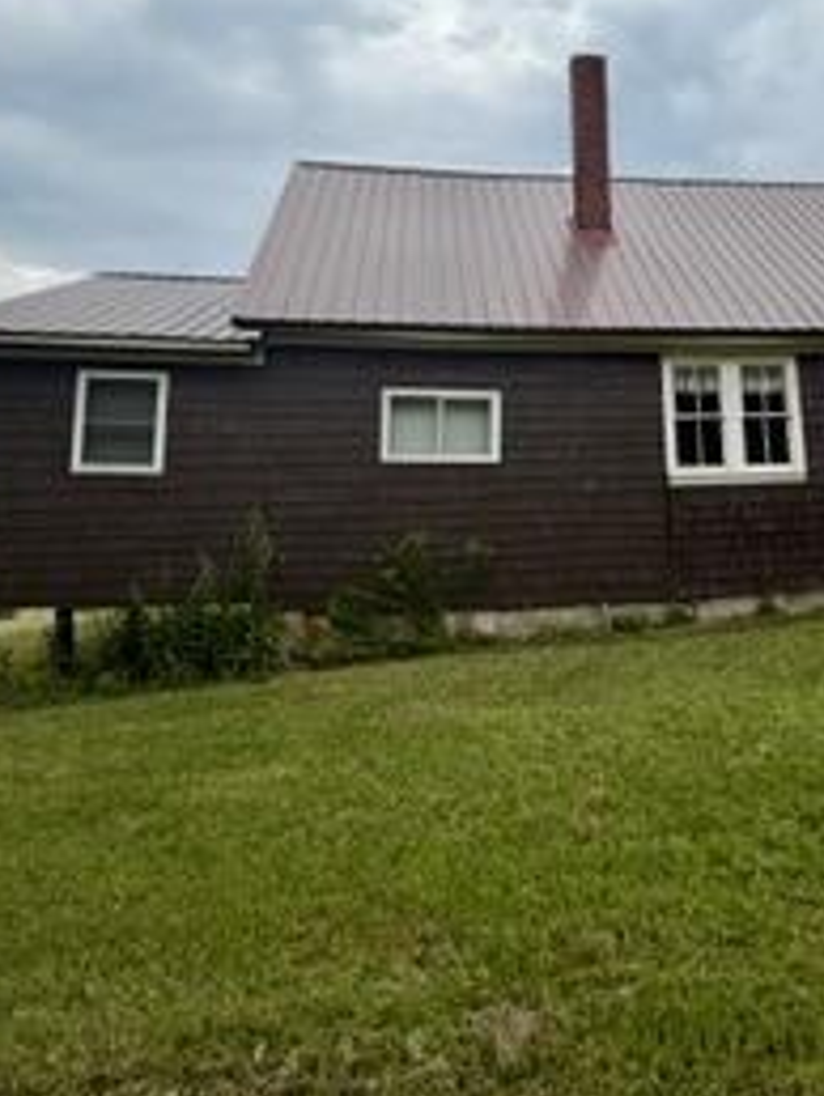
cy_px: 433
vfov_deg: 66.5
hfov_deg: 51.8
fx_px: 824
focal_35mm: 26
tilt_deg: +5.9
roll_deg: -0.4
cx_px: 573
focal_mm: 2.22
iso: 25
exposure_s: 1/770
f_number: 2.2
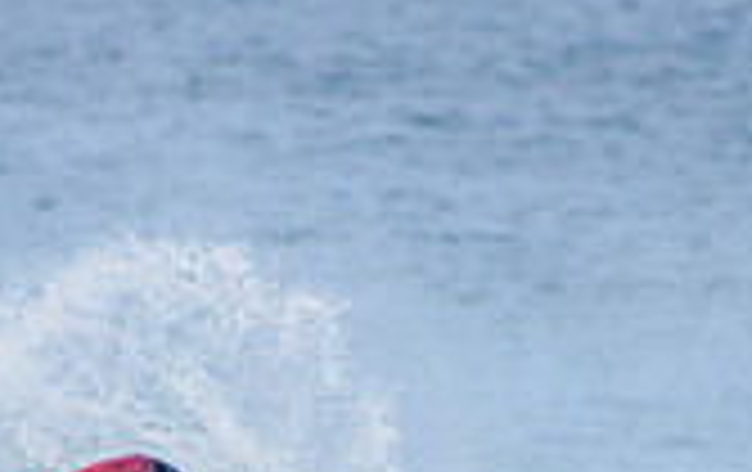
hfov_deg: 1.2
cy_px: 757
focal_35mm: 1767
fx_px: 36275
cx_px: 144
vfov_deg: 0.7
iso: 250
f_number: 5.6
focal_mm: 500
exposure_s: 1/2000
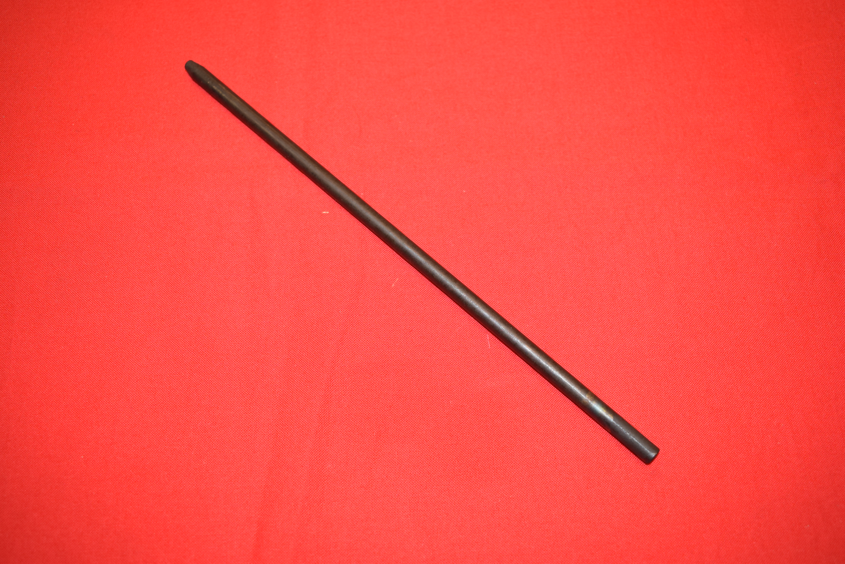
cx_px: 422
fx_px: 845
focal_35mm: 36
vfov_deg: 36.9
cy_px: 282
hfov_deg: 53.1
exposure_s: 1/60
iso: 500
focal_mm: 24
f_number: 5
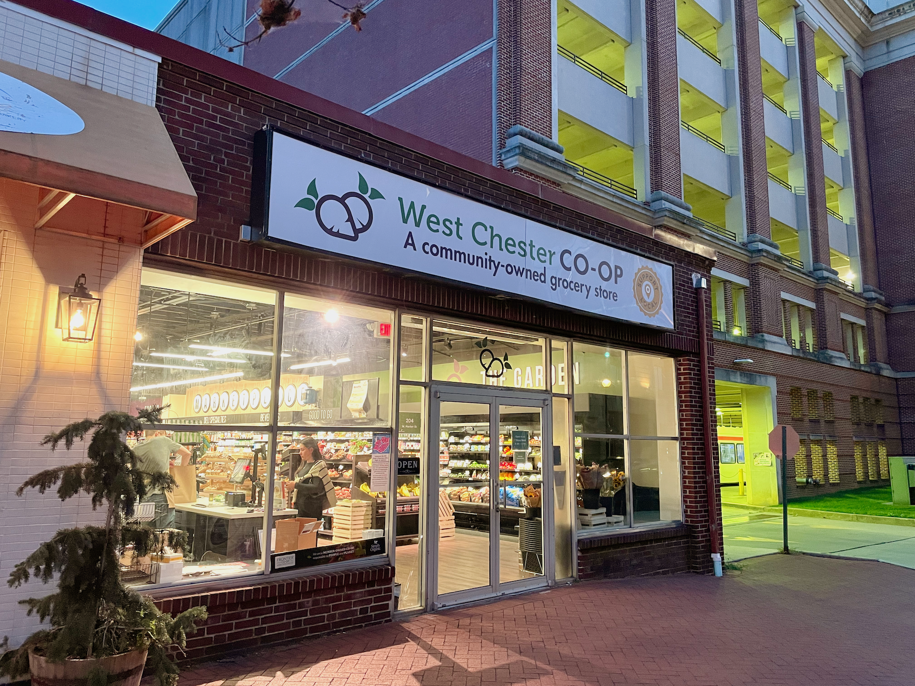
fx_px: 687
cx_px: 458
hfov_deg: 67.3
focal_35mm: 26
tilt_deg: +9.7
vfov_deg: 53.1
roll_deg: -1.2
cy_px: 343
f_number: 1.6
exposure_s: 1/60
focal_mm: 4.2
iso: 500
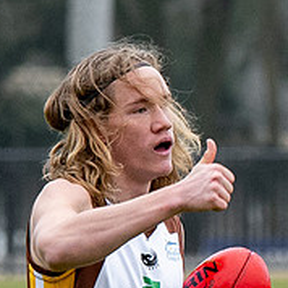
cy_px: 286
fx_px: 17028
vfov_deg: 1.0
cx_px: 113
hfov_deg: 1.0
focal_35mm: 1809
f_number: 4
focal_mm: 145
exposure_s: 1/800
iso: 560
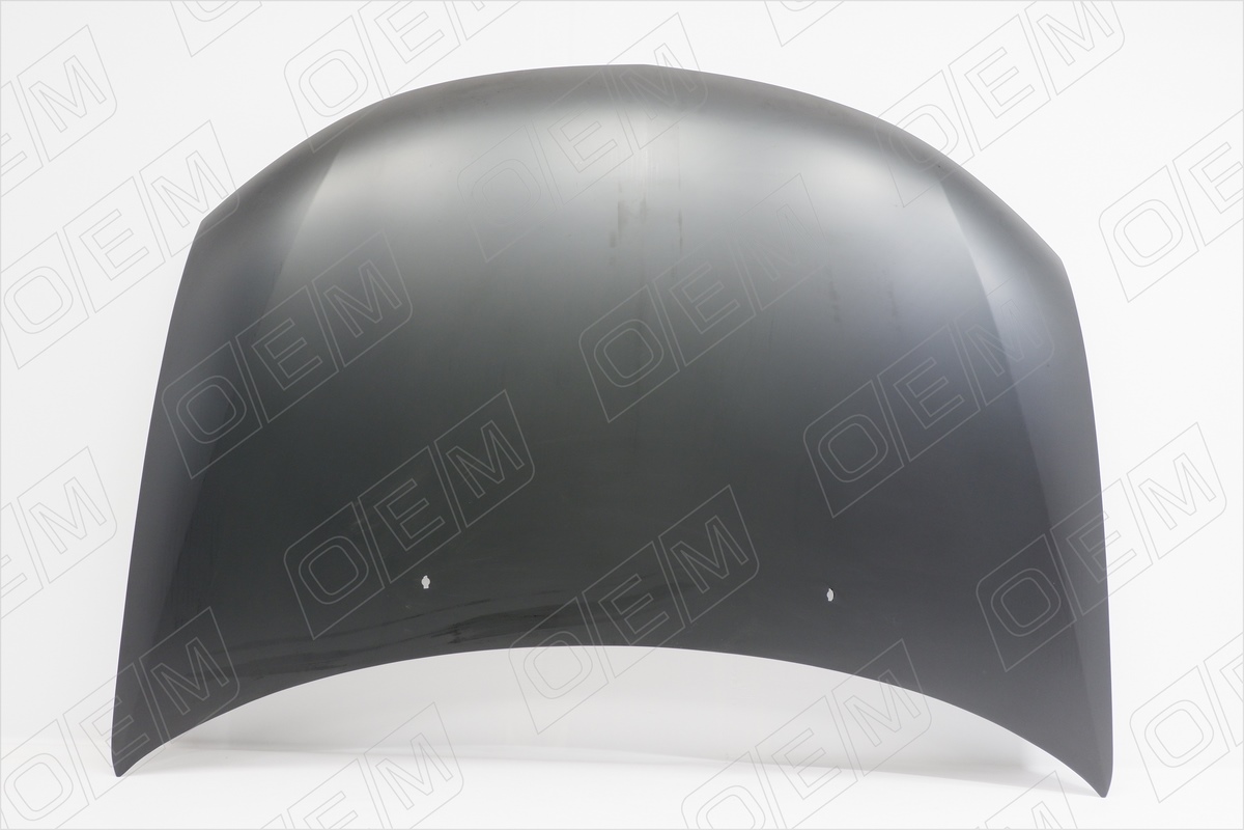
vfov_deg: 43.6
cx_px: 622
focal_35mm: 30
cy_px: 415
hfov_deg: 61.9
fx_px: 1037
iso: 800
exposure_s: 1/42
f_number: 3.8
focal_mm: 20.1
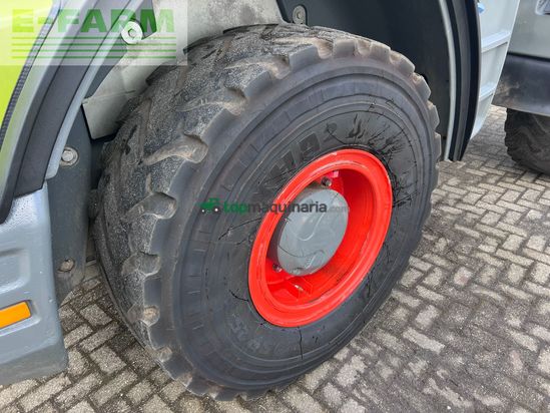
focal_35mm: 26
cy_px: 206
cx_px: 275
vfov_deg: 53.1
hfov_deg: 67.3
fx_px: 413
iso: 32
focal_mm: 5.7
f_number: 1.5
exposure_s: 1/121
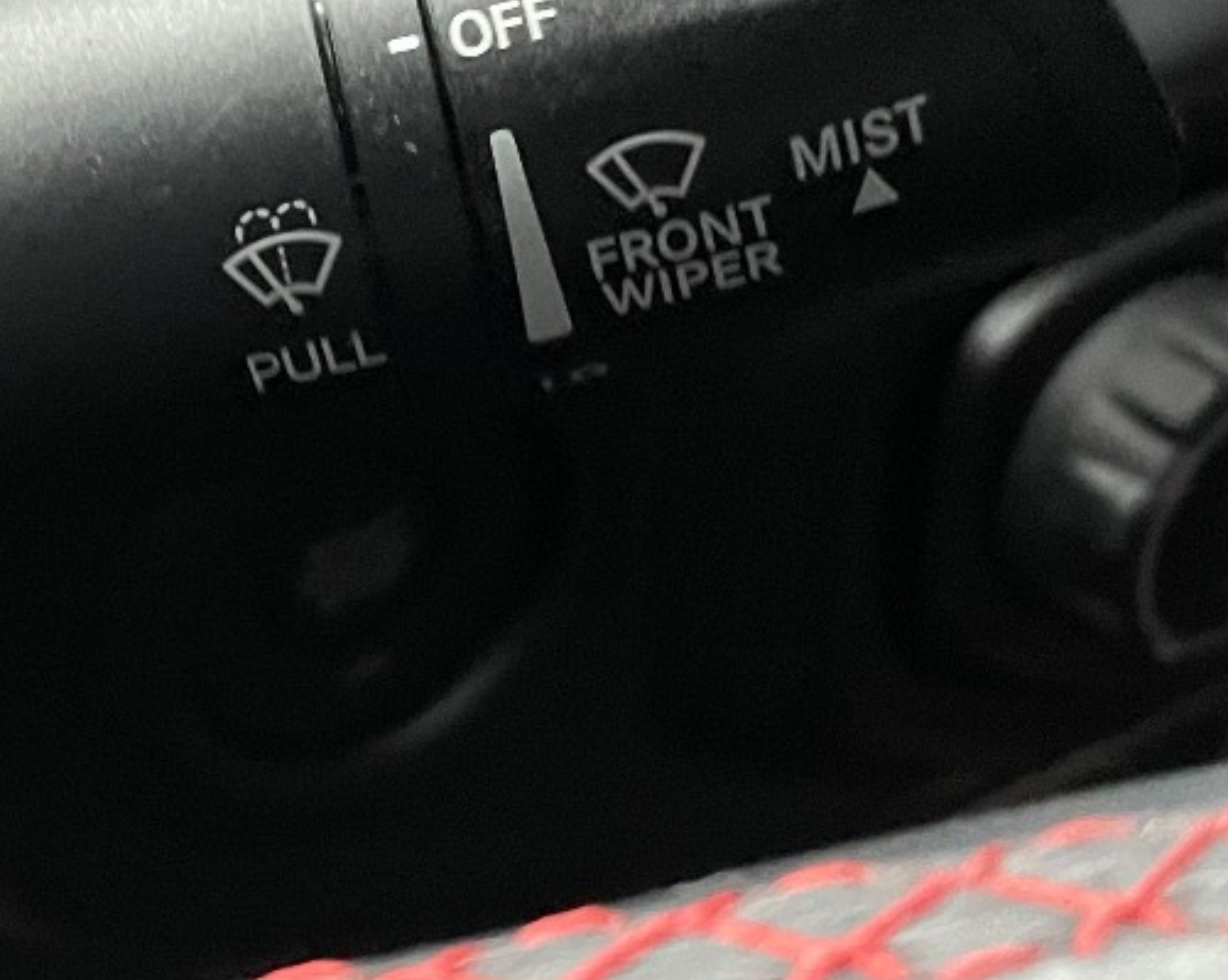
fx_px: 2651
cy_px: 152
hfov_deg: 25.0
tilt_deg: -36.3
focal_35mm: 73
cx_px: 42
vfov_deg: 20.6
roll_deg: +0.4
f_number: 1.6
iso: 1000
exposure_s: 1/30
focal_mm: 4.2
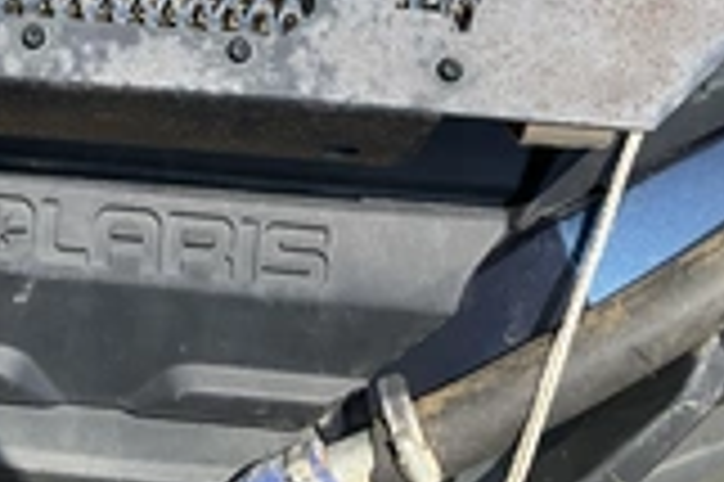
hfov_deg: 26.2
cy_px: -158
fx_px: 1507
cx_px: 85
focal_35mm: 75
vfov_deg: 17.0
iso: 25
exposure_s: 1/1195
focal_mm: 3
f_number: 1.8
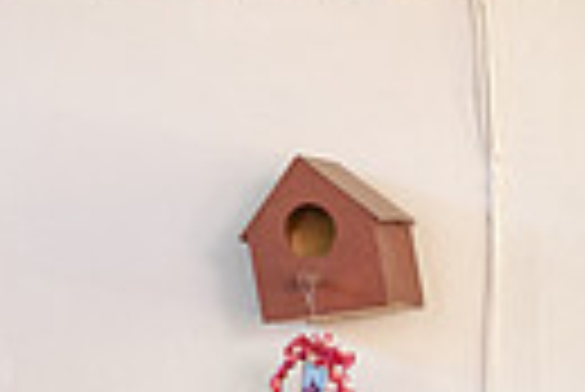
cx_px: 1035
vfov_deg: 8.3
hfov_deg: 12.0
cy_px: 804
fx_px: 2570
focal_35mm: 158
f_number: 3.5
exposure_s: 1/320
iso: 1600
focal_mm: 35
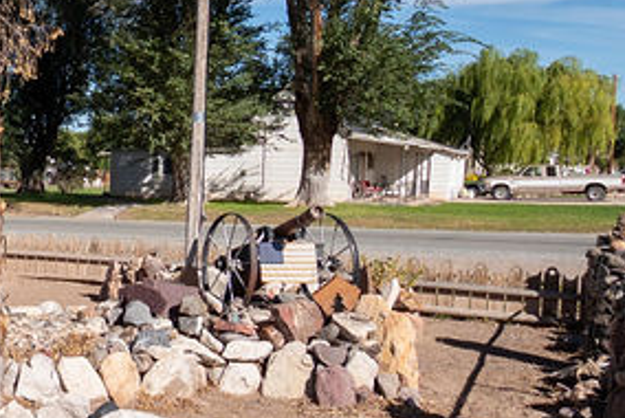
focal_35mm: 54
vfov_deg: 25.1
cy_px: 210
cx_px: -216
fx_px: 938
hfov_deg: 28.9
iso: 100
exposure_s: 1/1250
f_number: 4
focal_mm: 10
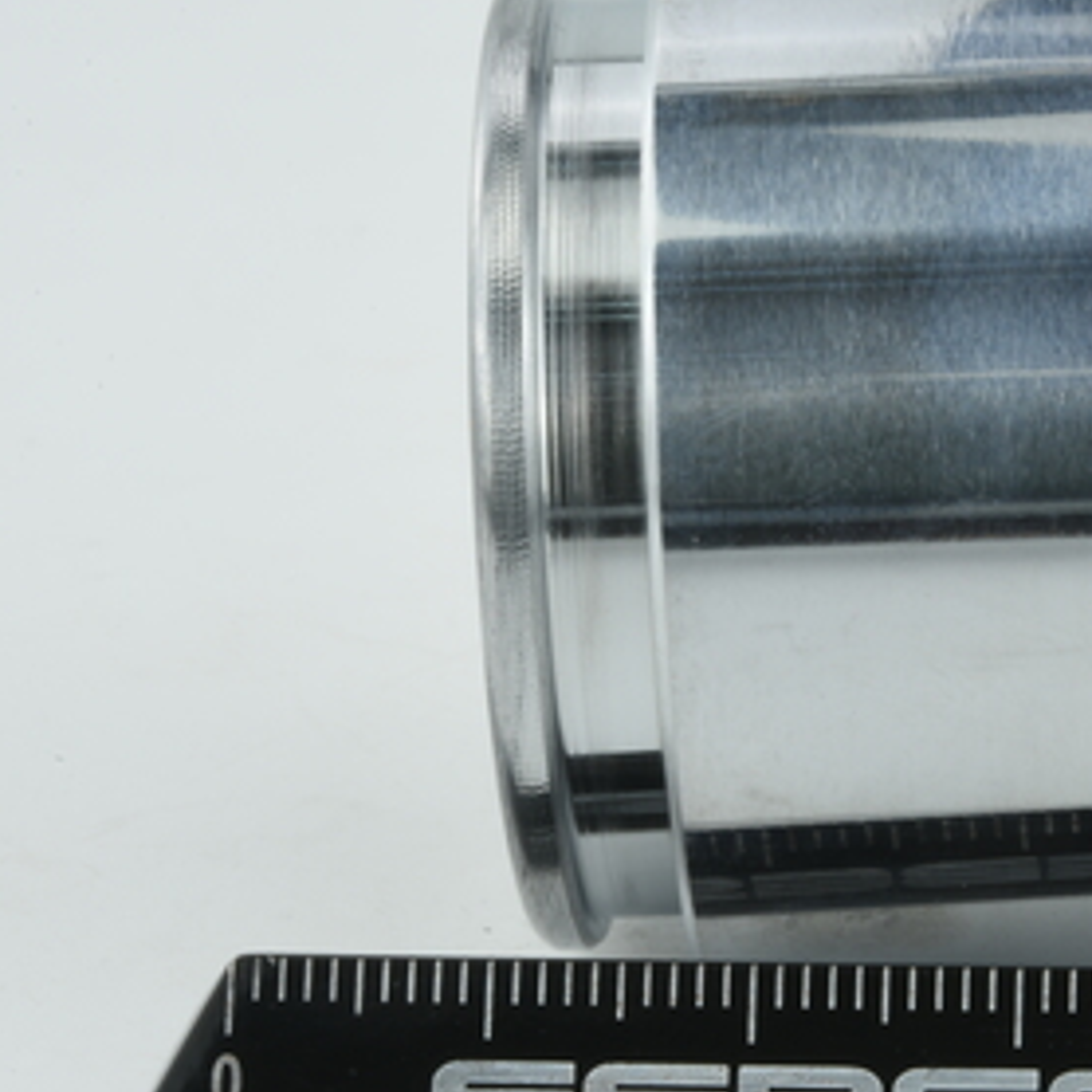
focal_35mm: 132
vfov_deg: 13.2
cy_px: 664
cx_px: 923
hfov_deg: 13.1
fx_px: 4711
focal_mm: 60
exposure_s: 1/2
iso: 64
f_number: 36
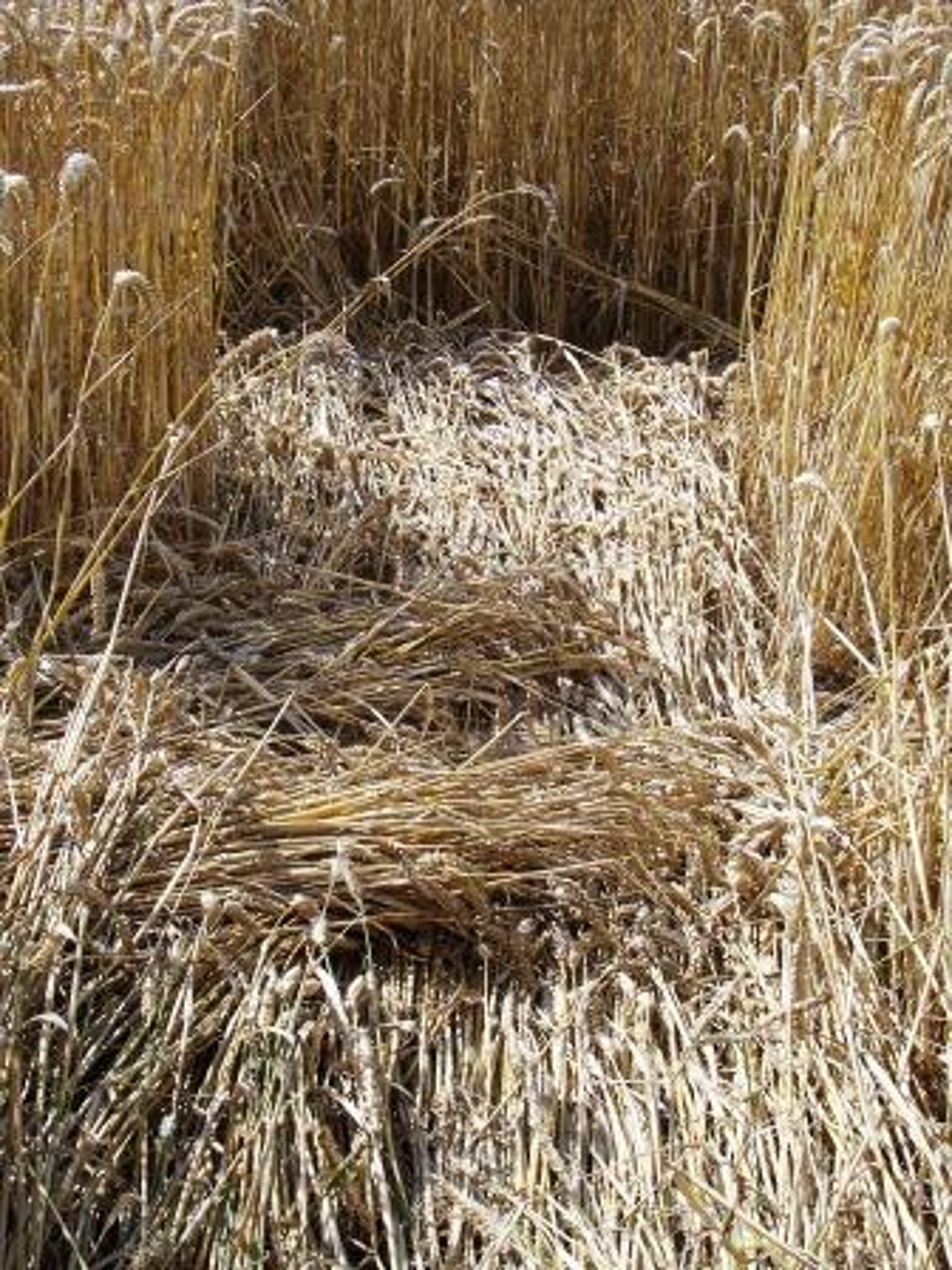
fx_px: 2420
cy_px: 635
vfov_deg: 29.4
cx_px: 476
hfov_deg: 22.3
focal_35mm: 66
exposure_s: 1/250
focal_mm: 10.8
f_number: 6.7
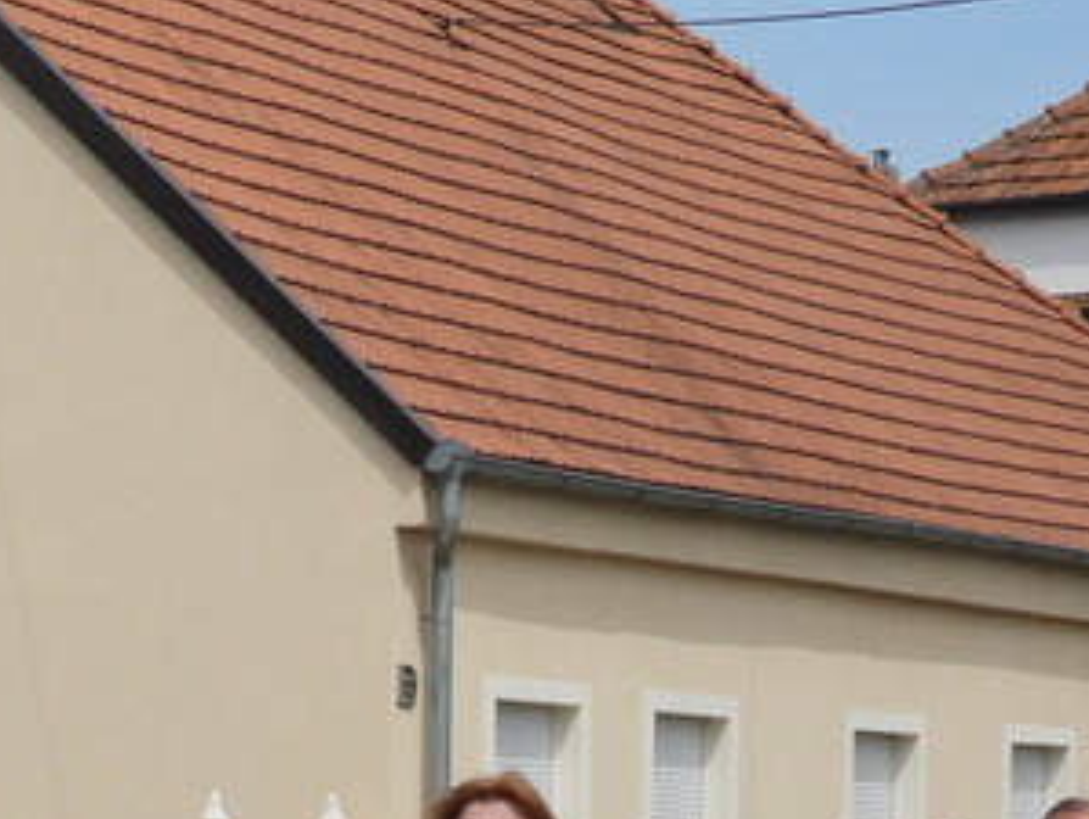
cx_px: -431
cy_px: 1199
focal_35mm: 177
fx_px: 5573
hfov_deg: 10.8
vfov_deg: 8.2
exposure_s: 1/2000
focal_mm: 7.9
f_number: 3.2
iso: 100
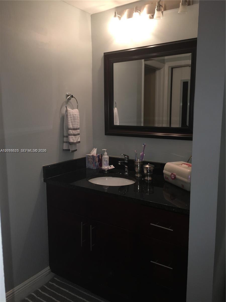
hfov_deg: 48.2
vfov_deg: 61.7
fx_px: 252
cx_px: 113
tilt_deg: -9.3
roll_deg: -0.2
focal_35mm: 29
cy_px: 151
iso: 40
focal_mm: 4.15
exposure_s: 1/30
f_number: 2.2
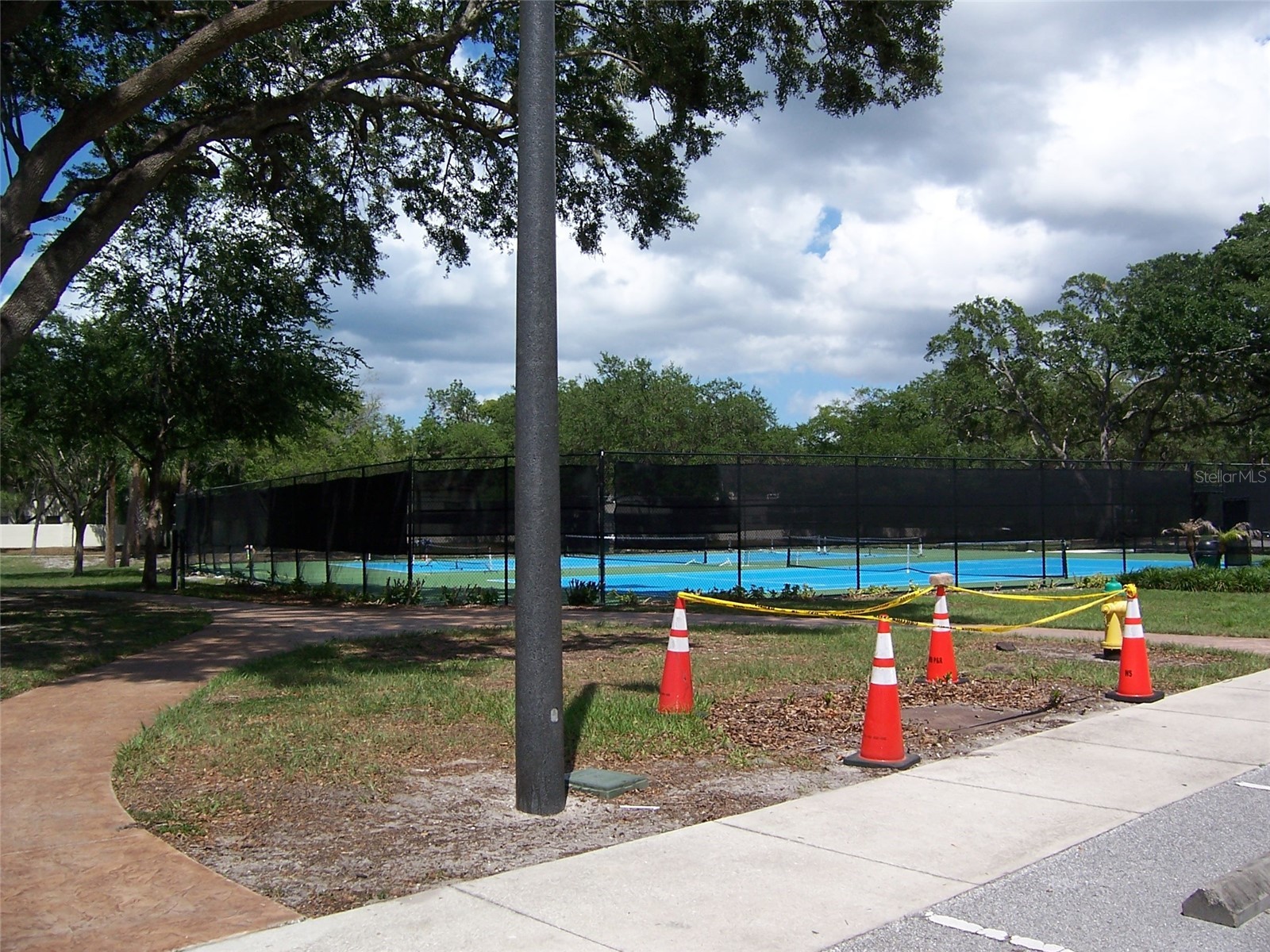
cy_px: 476
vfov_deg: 42.9
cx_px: 635
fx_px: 1211
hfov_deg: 55.4
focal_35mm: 33
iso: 80
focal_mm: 5.5
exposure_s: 1/1000
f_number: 4
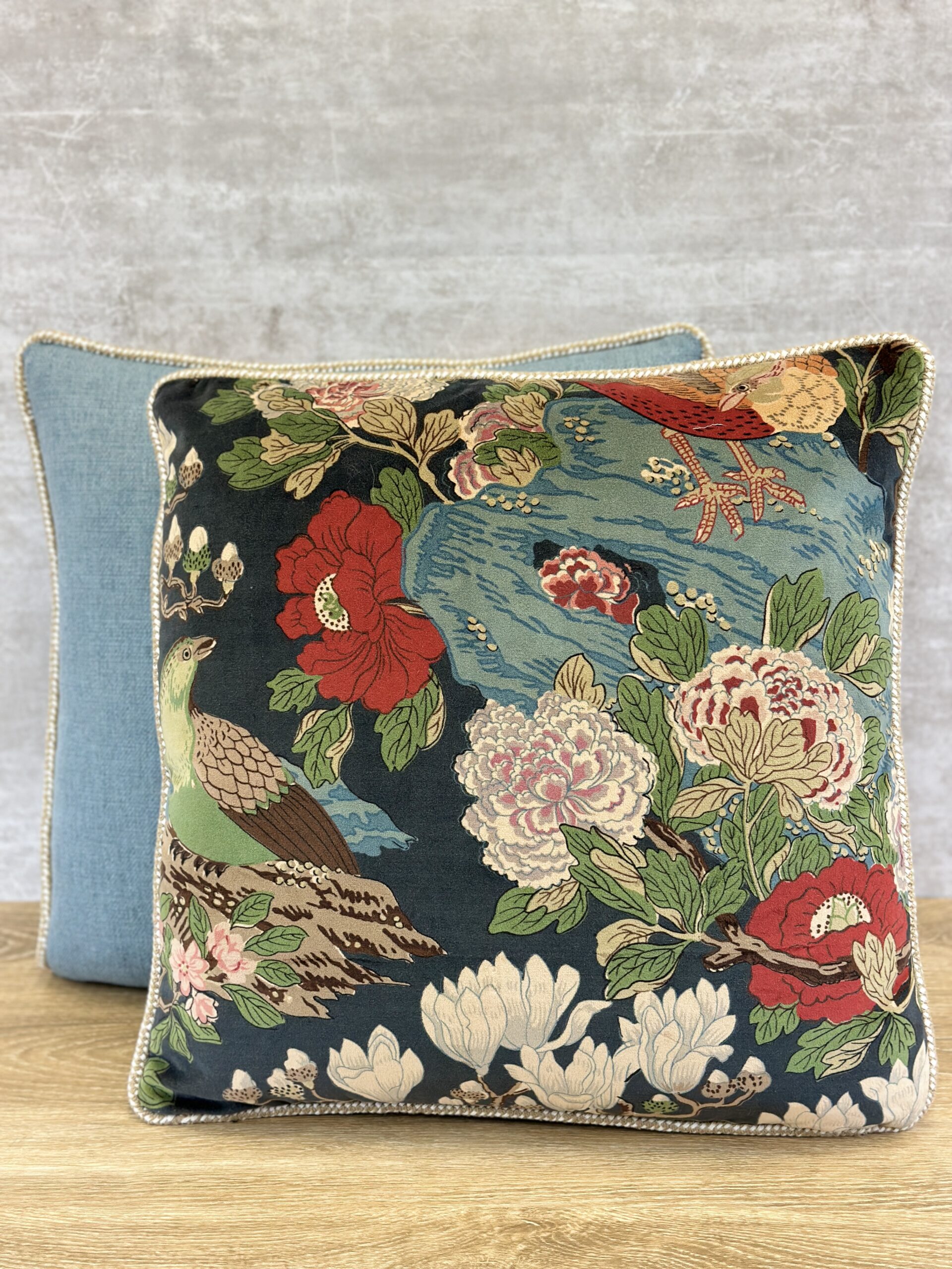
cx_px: 476
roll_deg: +0.9
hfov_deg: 30.3
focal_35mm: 48
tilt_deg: -16.1
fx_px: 1760
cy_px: 634
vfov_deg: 39.7
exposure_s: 1/120
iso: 160
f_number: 1.78
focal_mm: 6.86
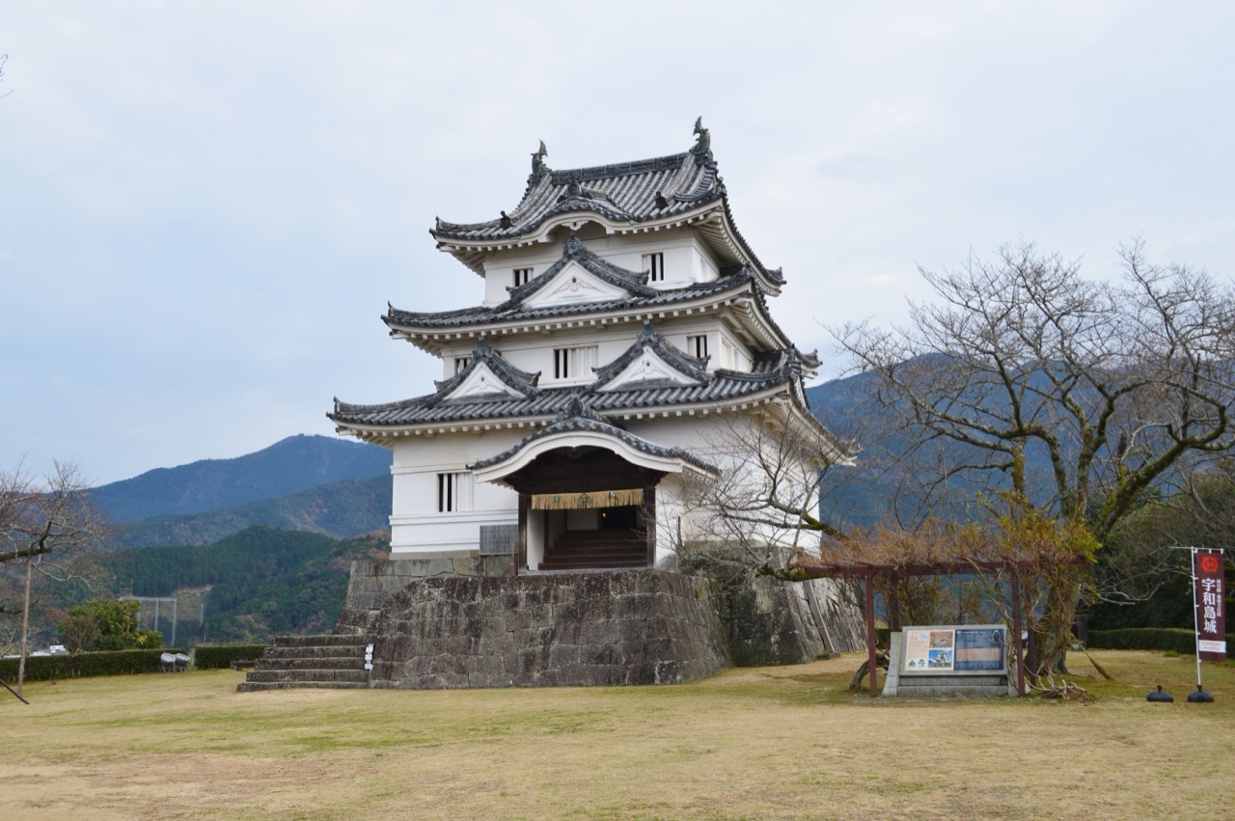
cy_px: 410
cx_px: 618
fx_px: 1131
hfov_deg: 57.3
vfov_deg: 39.9
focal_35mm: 33
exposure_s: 1/200
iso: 100
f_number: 7.1
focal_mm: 22
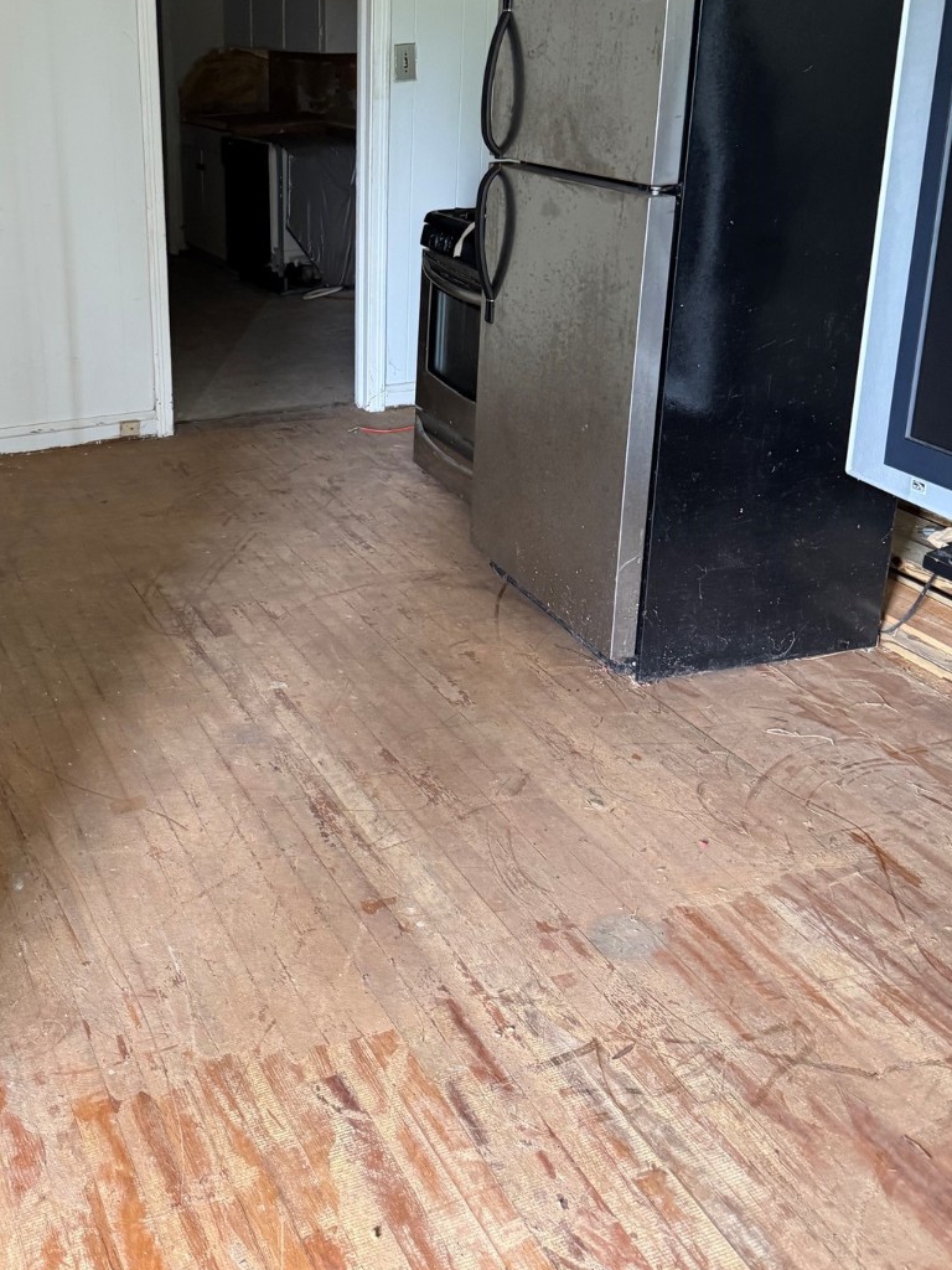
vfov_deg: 50.4
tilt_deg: -17.8
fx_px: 1320
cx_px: 270
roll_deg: +2.3
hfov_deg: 38.9
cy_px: 420
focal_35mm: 36
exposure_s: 1/60
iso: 320
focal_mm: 6.76
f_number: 1.78
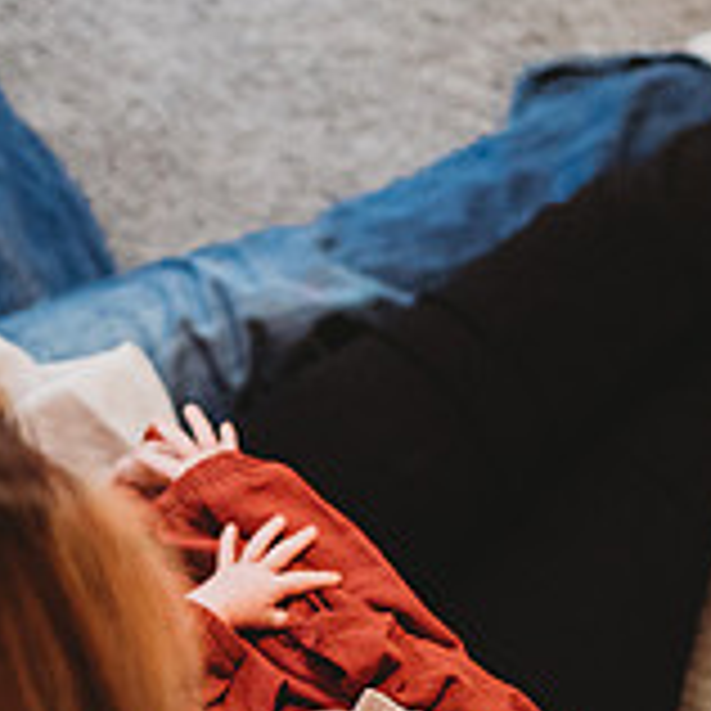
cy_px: 353
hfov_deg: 23.0
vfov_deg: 23.1
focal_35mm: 75
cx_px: 315
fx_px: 1743
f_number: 1.8
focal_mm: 24
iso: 1250
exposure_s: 1/160
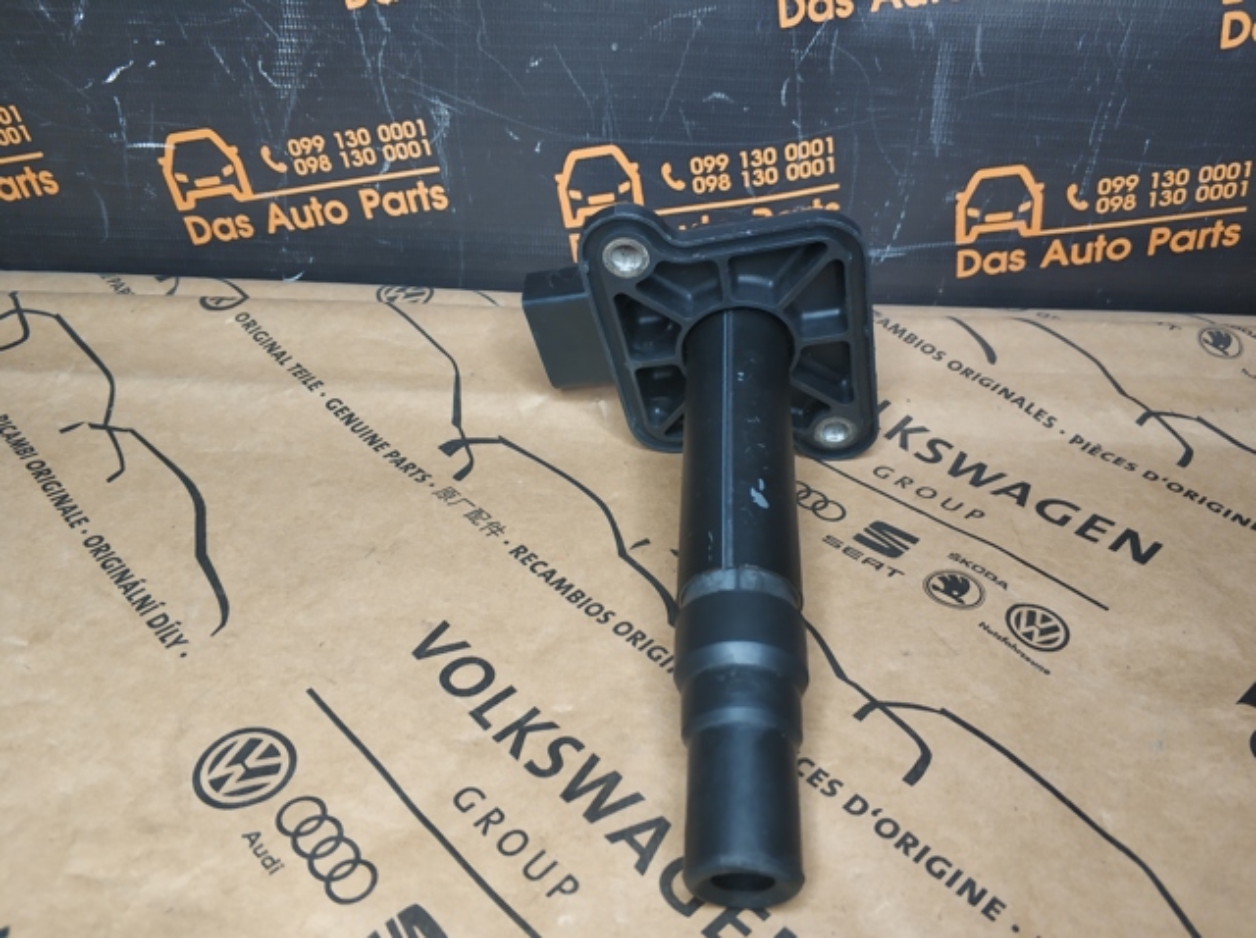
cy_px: 469
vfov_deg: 51.2
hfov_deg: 65.4
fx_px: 978
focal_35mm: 27
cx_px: 628
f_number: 1.8
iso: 444
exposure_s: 1/25
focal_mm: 3.82
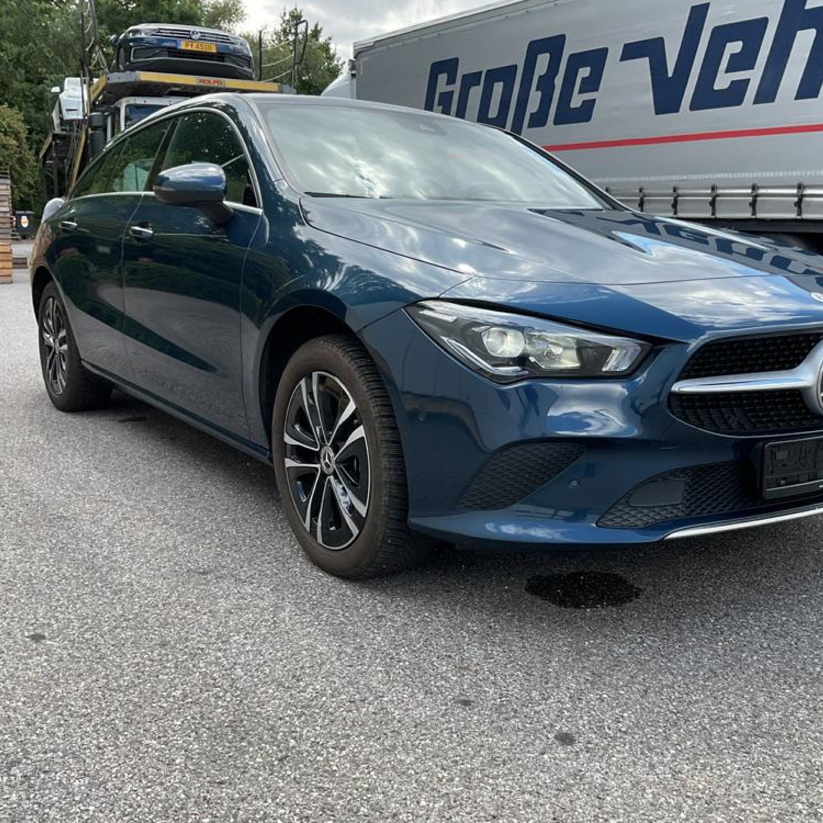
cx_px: 502
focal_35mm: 35
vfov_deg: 47.2
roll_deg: -2.1
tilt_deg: -10.6
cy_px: 408
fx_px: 941
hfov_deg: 46.9
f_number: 1.8
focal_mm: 3
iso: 16
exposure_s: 1/389
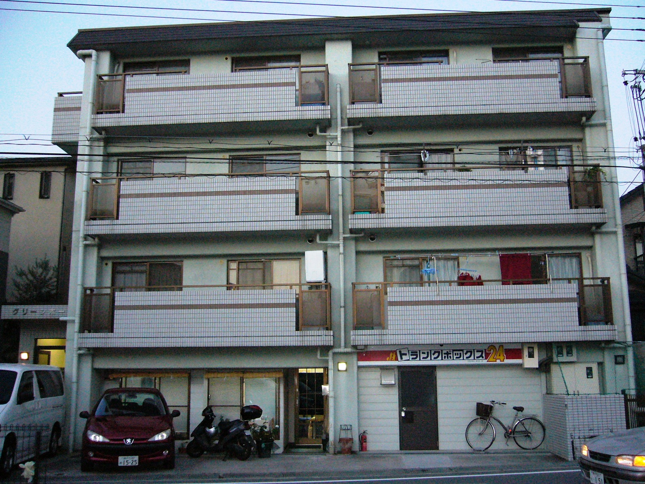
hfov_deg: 52.6
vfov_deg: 40.7
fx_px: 652
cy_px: 242
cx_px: 322
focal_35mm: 35
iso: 400
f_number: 2.8
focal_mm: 5.8
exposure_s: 1/60
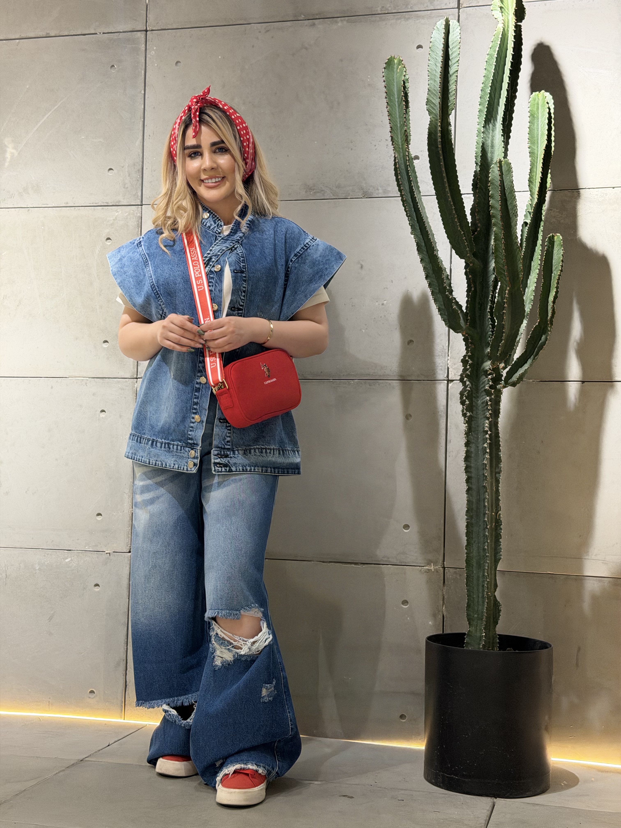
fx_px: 1148
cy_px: 414
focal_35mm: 48
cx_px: 310
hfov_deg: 30.3
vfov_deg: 39.7
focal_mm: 6.76
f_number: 1.78
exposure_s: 1/100
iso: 250
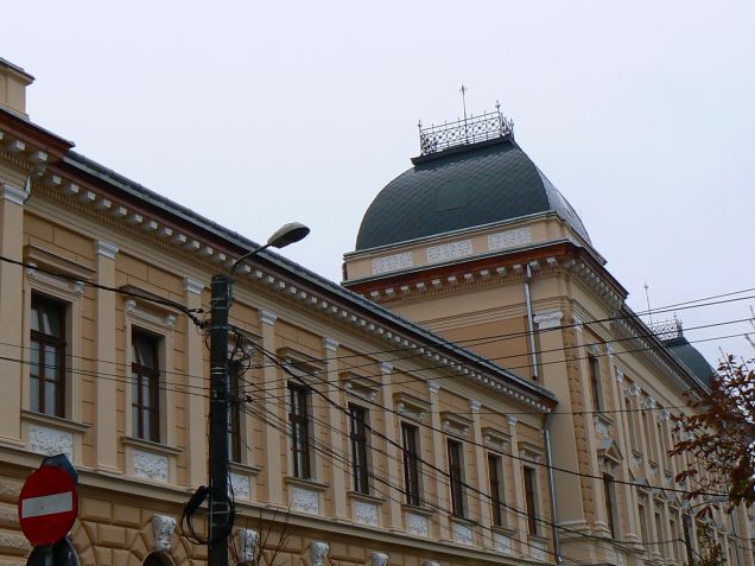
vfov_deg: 25.2
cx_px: 239
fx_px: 1265
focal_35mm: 58
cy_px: 262
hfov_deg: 32.9
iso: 80
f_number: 4
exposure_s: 1/100
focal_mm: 6
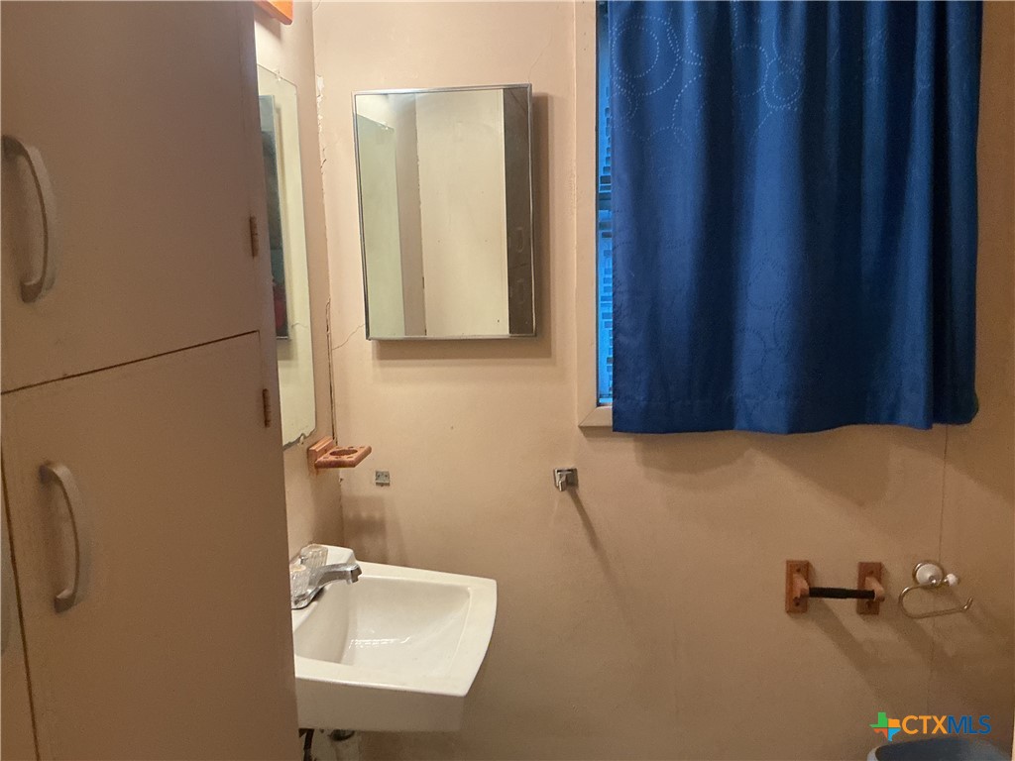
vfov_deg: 48.2
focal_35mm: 29
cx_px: 508
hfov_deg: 61.7
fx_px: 850
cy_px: 380
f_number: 1.8
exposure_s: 1/60
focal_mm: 3
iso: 200
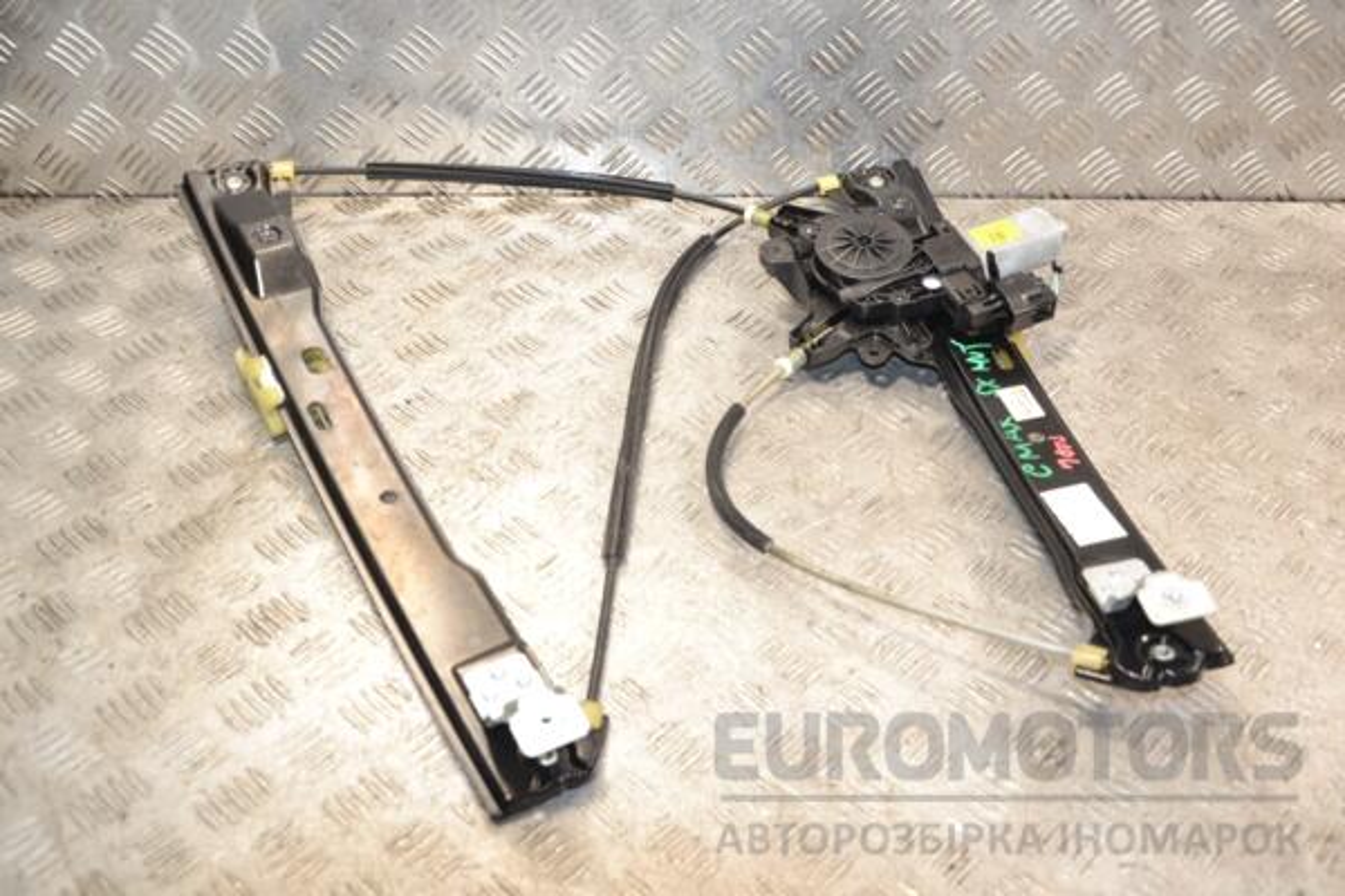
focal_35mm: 42
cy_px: 448
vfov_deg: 31.9
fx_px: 1569
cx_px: 672
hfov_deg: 46.4
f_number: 5
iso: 800
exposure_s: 1/200
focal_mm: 28
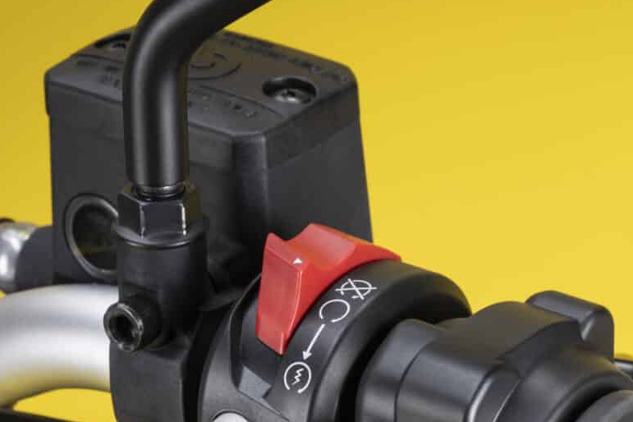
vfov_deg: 7.3
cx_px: 597
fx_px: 3270
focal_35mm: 186
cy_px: 517
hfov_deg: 11.0
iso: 100
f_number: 13
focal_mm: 70
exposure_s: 1/40
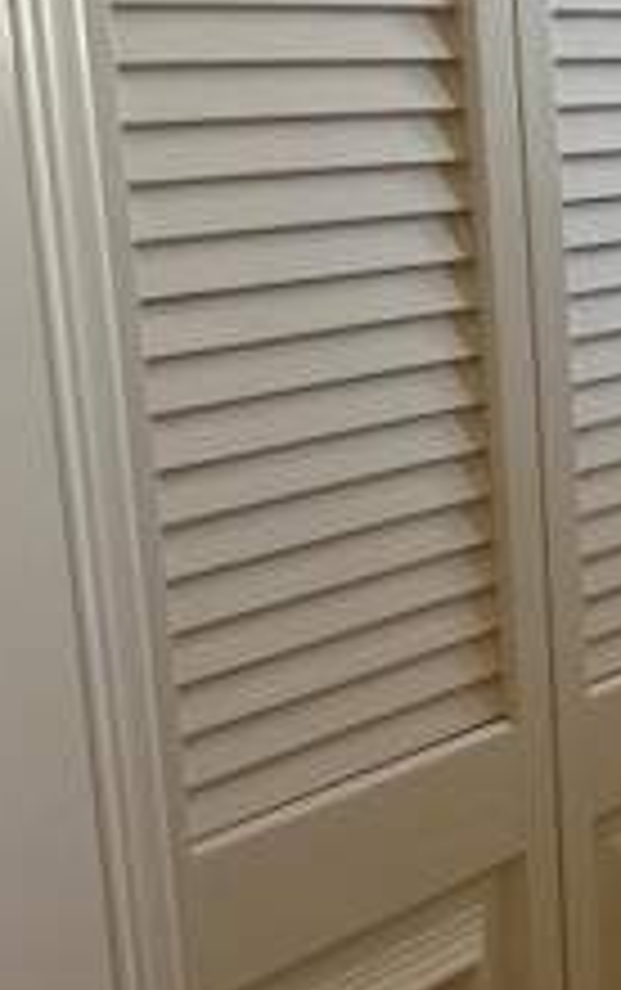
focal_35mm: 74
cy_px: 540
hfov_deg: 16.0
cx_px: 958
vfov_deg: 27.8
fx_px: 1999
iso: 200
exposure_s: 1/60
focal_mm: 6.86
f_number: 1.78
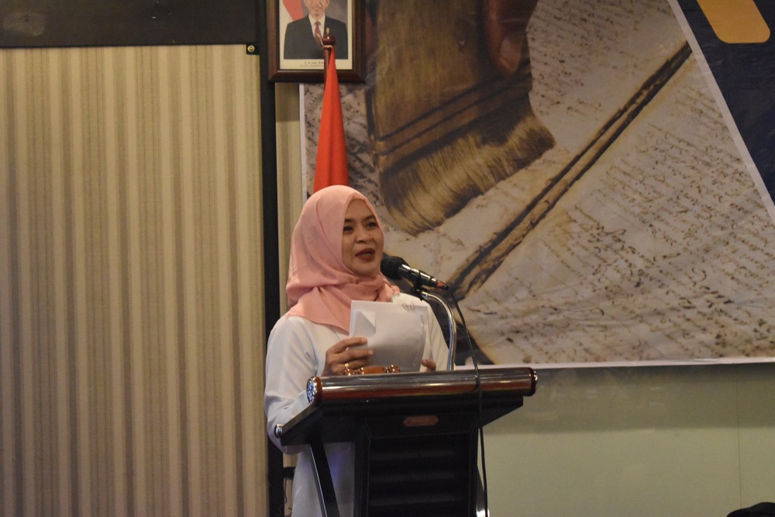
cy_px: 258
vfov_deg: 16.6
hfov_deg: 24.6
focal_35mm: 82
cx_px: 388
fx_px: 1776
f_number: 5.6
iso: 7200
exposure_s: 1/60
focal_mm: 55
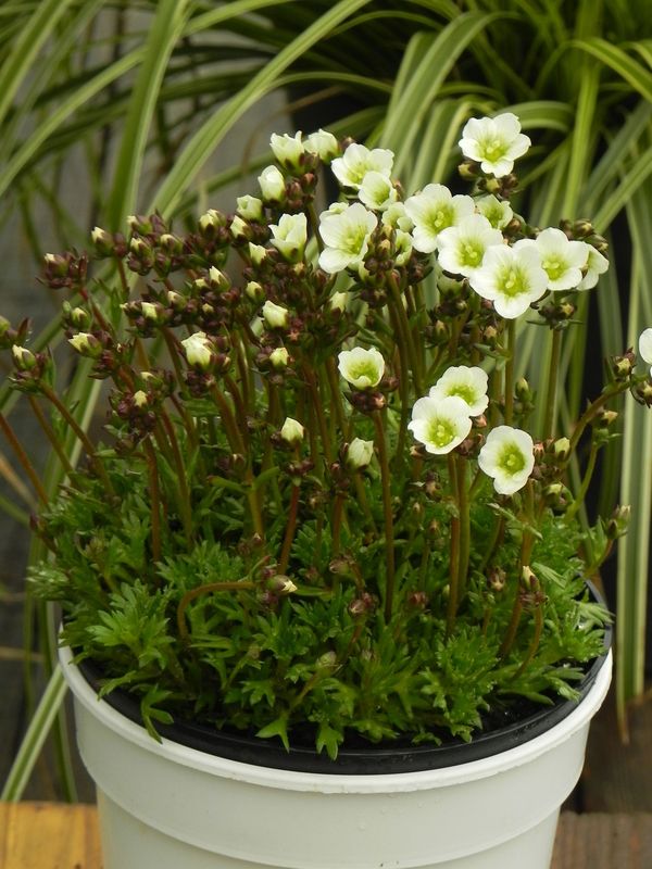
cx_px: 326
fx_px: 3616
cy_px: 434
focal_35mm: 144
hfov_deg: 10.3
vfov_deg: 13.7
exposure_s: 1/200
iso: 160
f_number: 5
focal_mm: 25.7
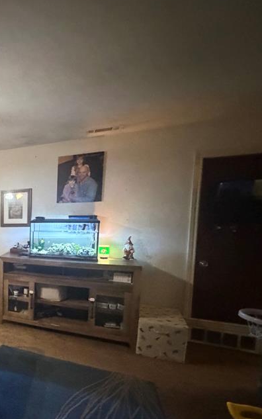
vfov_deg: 74.2
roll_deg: +1.3
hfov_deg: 35.9
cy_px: 244
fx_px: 274
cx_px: -72
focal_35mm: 24
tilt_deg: -5.9
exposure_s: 1/40
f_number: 2.2
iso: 1250
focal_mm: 2.22
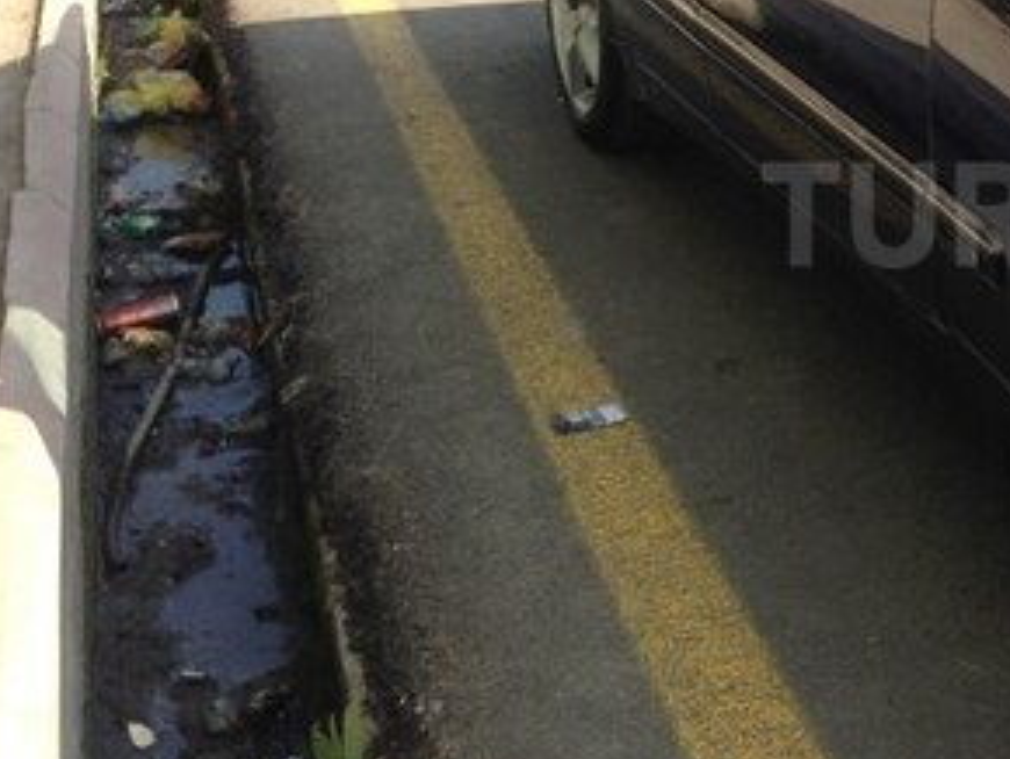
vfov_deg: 19.6
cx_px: 1118
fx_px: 2190
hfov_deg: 24.2
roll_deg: -1.9
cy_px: 214
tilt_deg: -17.5
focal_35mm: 75
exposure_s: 1/542
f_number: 2.4
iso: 50
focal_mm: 4.12
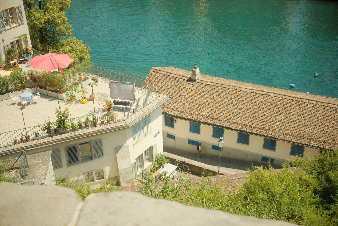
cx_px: 169
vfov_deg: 32.6
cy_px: 113
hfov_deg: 47.4
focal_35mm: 41
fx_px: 385
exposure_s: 1/4000
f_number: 2.8
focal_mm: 27
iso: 640
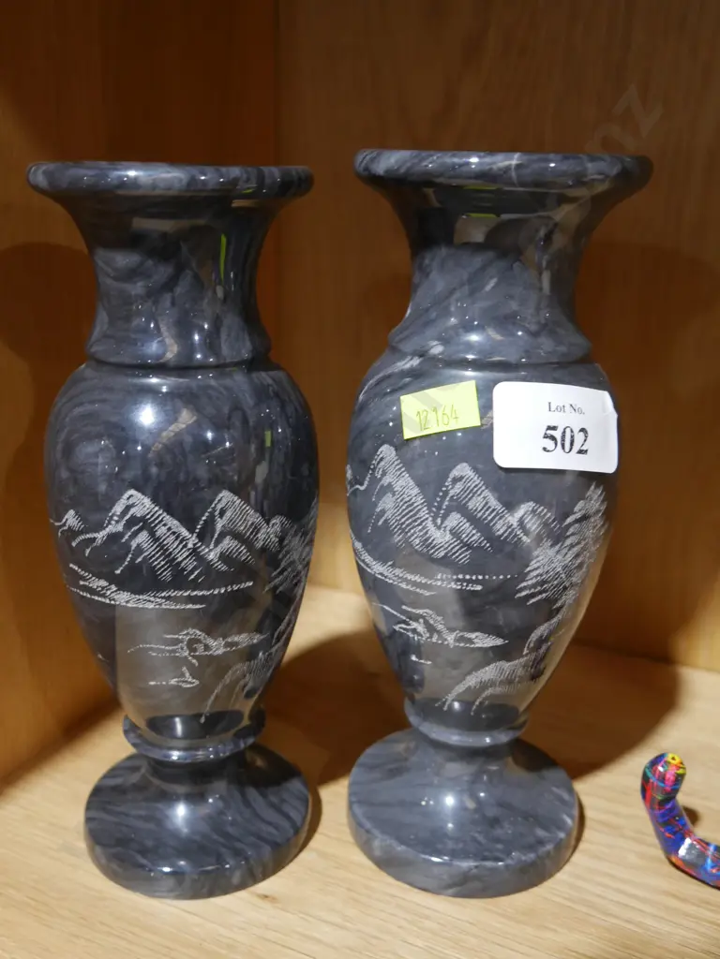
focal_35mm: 34
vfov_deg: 54.0
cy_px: 480
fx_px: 943
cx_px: 360
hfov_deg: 41.8
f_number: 4
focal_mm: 17
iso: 1000
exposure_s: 1/60
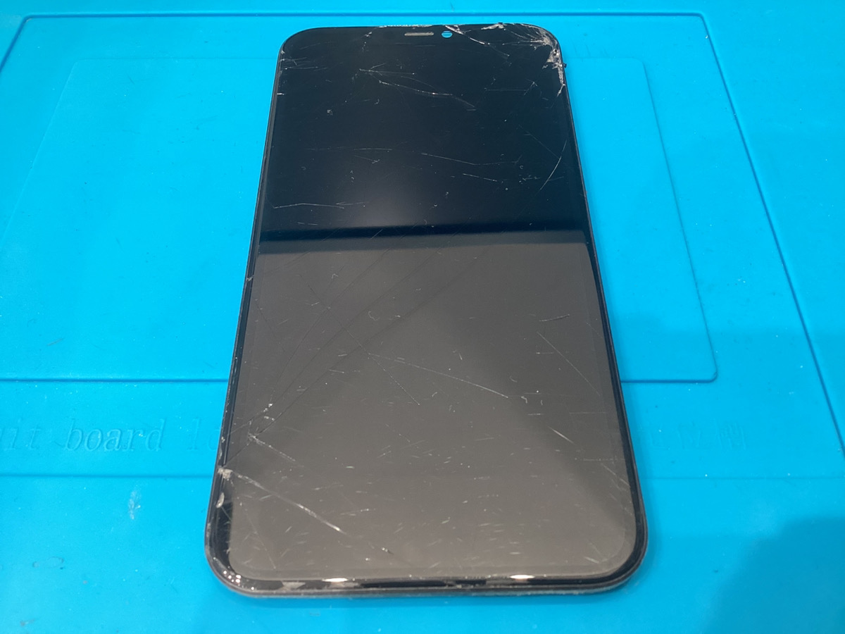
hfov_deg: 58.4
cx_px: 422
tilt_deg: -55.7
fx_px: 757
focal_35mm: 31
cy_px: 317
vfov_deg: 45.4
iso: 100
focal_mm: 3.3
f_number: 2.4
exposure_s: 1/50
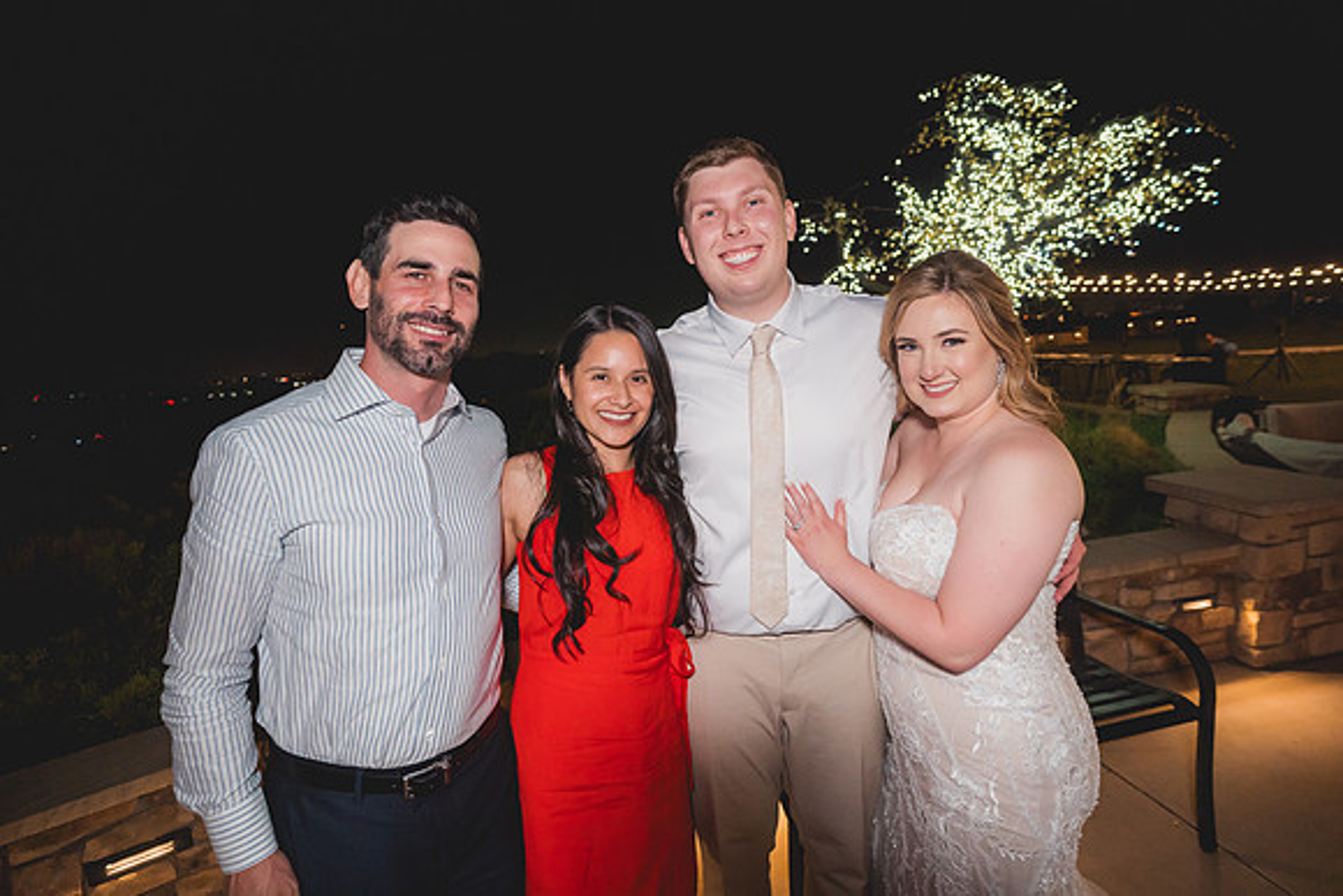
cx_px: 672
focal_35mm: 18
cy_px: 448
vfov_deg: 67.4
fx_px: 672
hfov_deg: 90.0
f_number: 2.8
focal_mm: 18
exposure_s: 1/80
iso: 1600
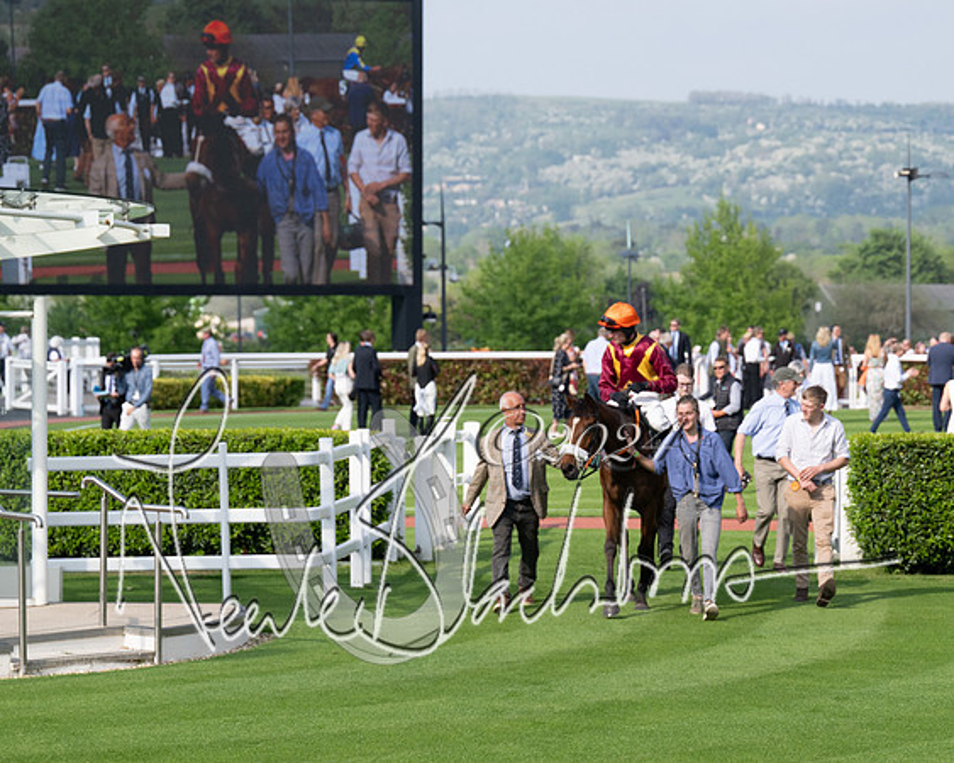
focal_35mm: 130
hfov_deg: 14.8
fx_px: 3666
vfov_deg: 11.9
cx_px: 595
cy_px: 431
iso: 400
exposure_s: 1/2500
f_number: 5
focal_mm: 98
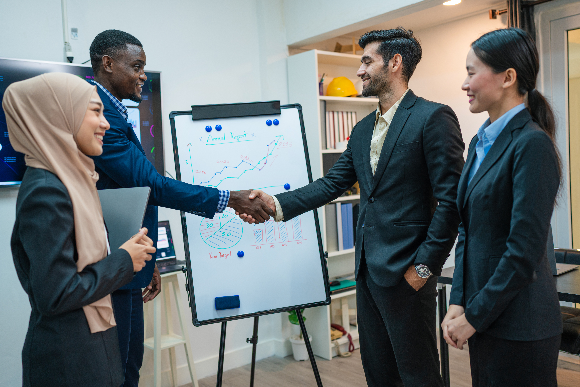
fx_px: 564
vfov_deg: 37.9
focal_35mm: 35
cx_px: 290
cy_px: 194
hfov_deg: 54.4
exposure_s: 1/100
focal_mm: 35
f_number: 2.2
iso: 250
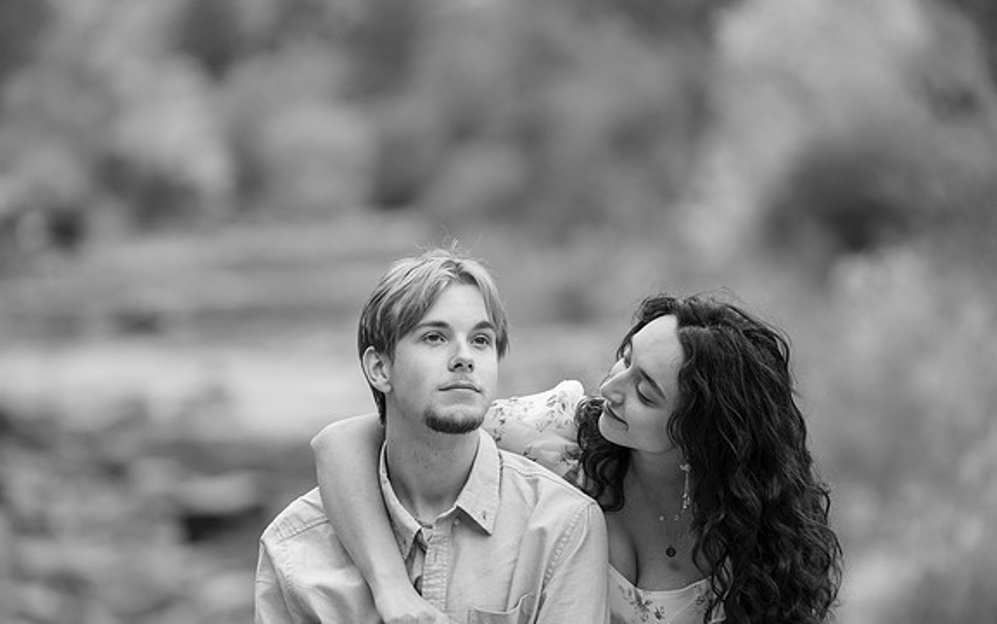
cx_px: 498
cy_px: 329
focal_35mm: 205
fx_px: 5572
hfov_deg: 10.2
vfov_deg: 6.4
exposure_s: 1/250
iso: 320
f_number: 3.5
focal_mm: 200
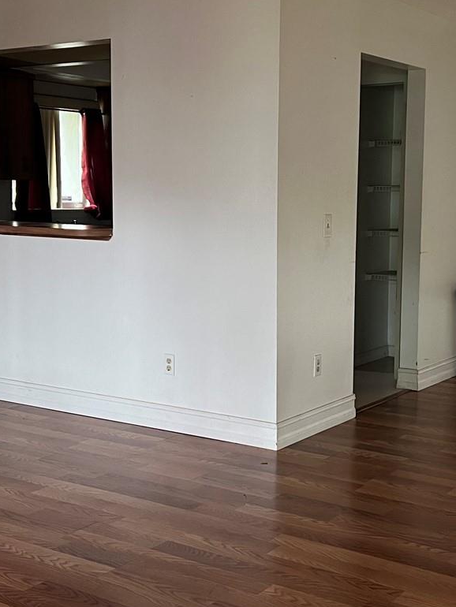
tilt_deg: -6.6
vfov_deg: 35.5
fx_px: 948
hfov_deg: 27.0
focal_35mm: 54
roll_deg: +0.6
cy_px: 281
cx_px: 248
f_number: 1.5
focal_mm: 5.7
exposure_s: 1/66
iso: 125
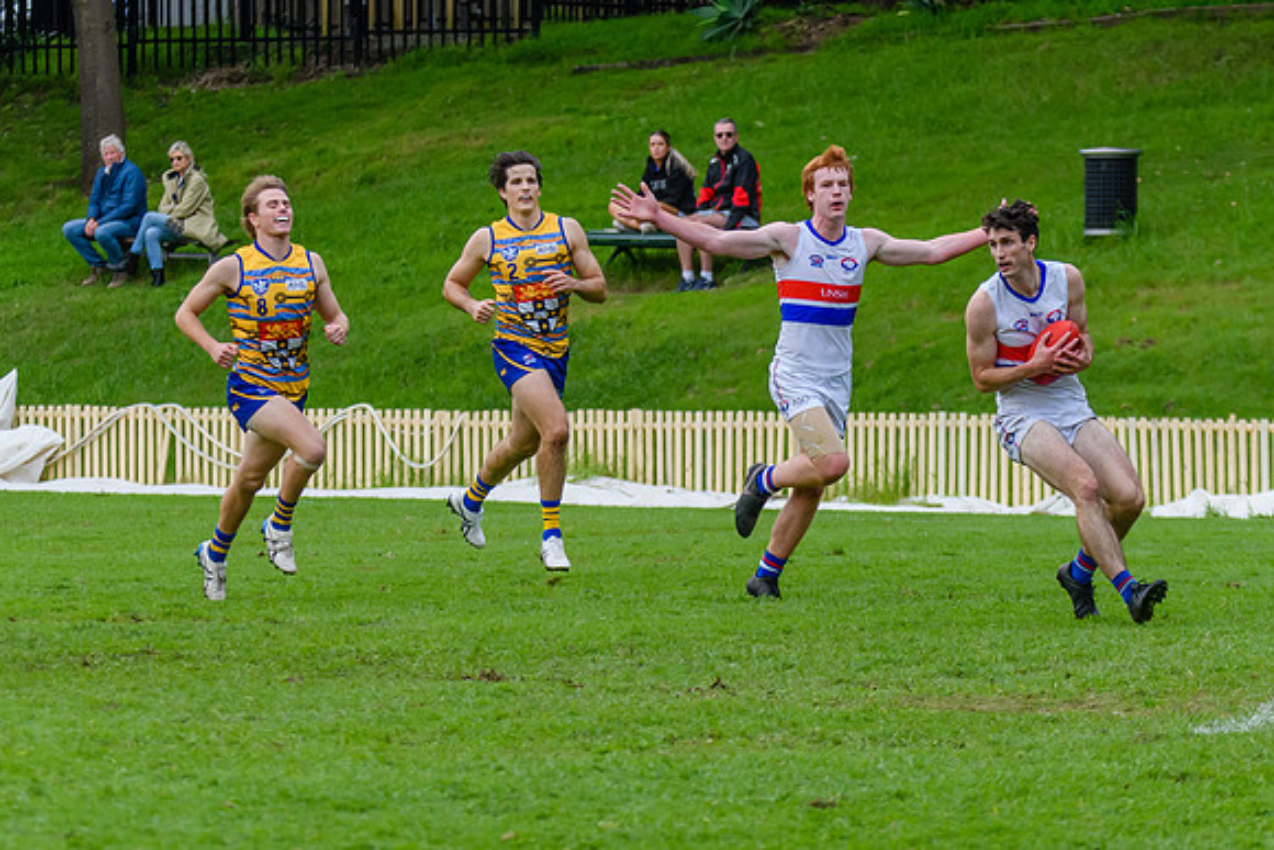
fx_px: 11274
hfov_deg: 6.5
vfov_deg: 4.3
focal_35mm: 319
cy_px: 405
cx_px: 883
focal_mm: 150
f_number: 5
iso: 1100
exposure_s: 1/1250
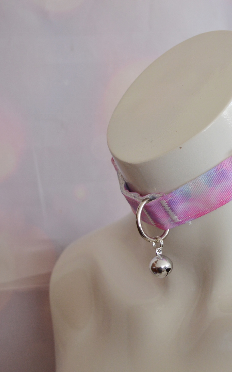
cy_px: 186
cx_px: 209
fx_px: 840
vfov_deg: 24.9
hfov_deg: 15.5
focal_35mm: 83
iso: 400
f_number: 5
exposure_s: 1/100
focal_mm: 36
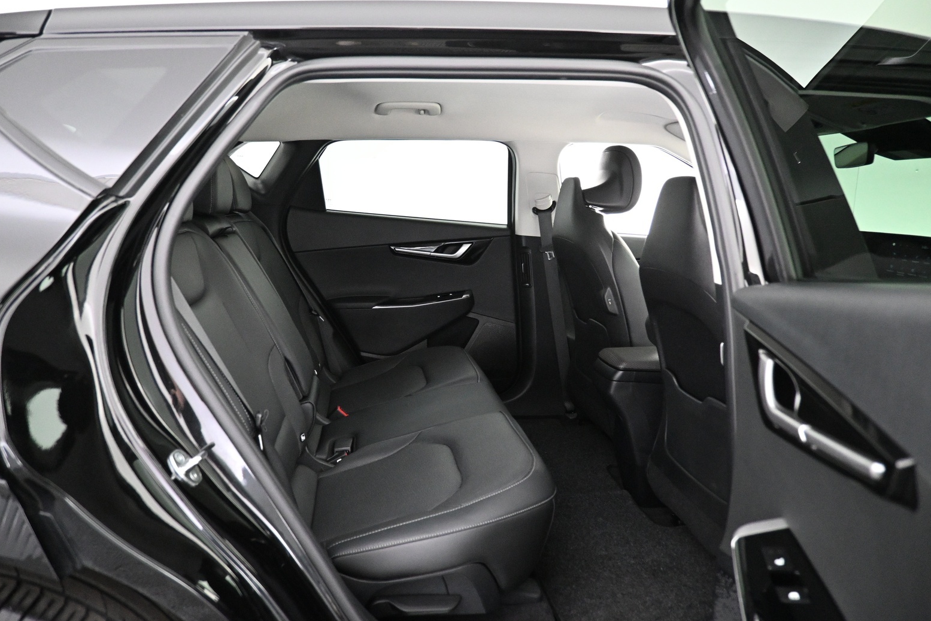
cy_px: 313
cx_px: 457
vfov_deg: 51.3
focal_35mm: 25
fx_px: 647
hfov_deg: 71.5
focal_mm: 16
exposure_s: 1/25
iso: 4000
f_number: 3.5
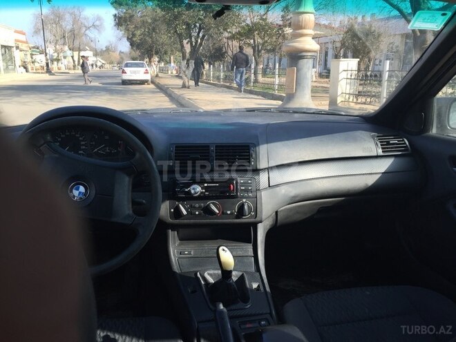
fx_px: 382
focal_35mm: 29
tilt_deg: -13.9
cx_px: 228
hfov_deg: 61.7
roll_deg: -0.6
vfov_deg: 48.2
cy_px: 171
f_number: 2.2
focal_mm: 4.15
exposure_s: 1/408
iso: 32
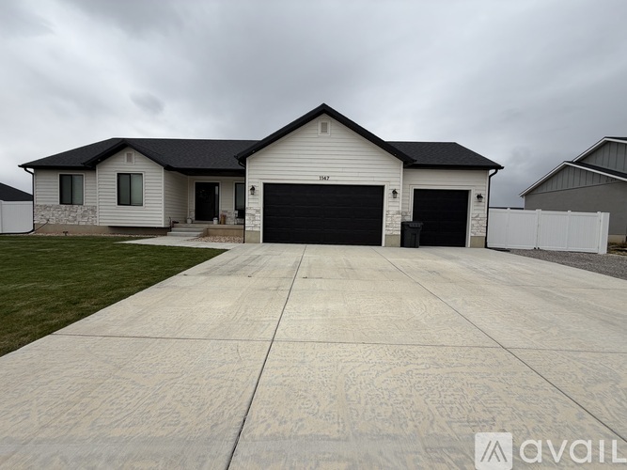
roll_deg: -1.1
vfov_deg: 85.7
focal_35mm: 14
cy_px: 235
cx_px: 314
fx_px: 254
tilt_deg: -0.9
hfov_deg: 102.1
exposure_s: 1/1399
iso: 20
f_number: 2.2
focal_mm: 2.22
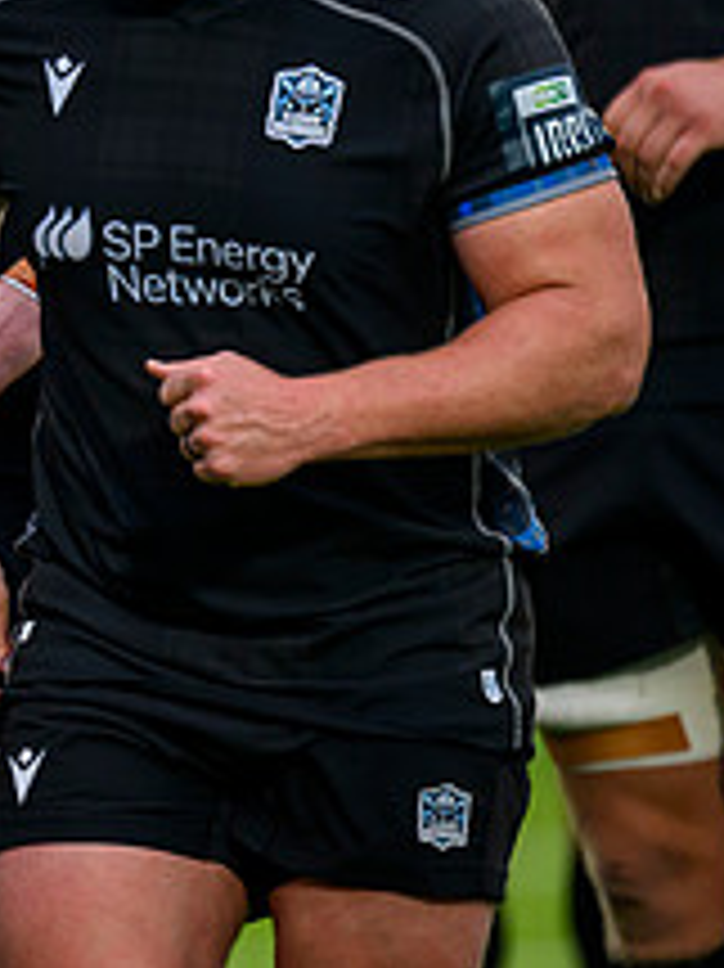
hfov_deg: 1.0
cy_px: 101
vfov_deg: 1.4
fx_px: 40560
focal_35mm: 1453
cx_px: -540
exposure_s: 1/1250
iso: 1600
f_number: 4
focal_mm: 560
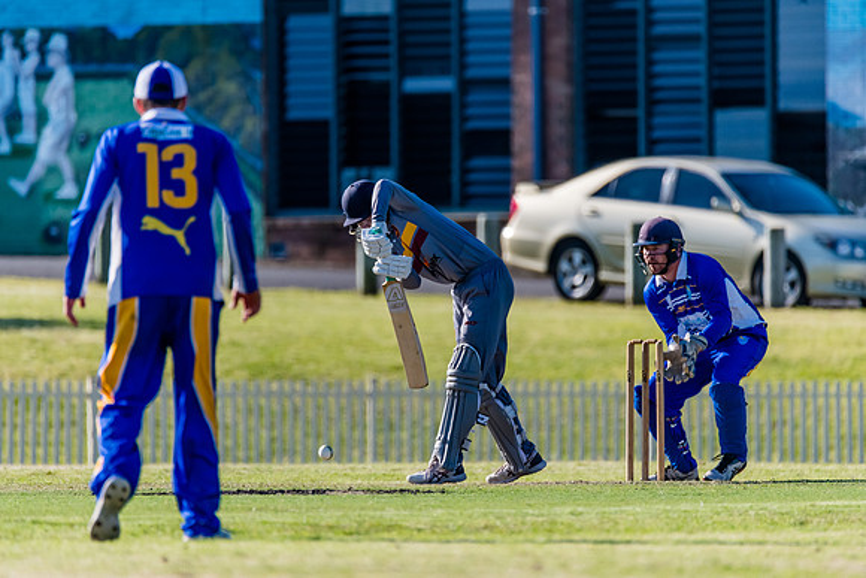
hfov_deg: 3.3
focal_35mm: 618
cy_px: 289
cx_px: 426
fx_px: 14871
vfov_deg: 2.2
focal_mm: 600
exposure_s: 1/2000
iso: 640
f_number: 6.3
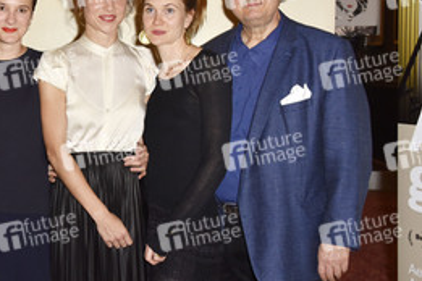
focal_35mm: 69
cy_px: 111
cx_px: 59
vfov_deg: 19.7
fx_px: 809
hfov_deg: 28.3
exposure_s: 1/160
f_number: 5.6
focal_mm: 40
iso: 800
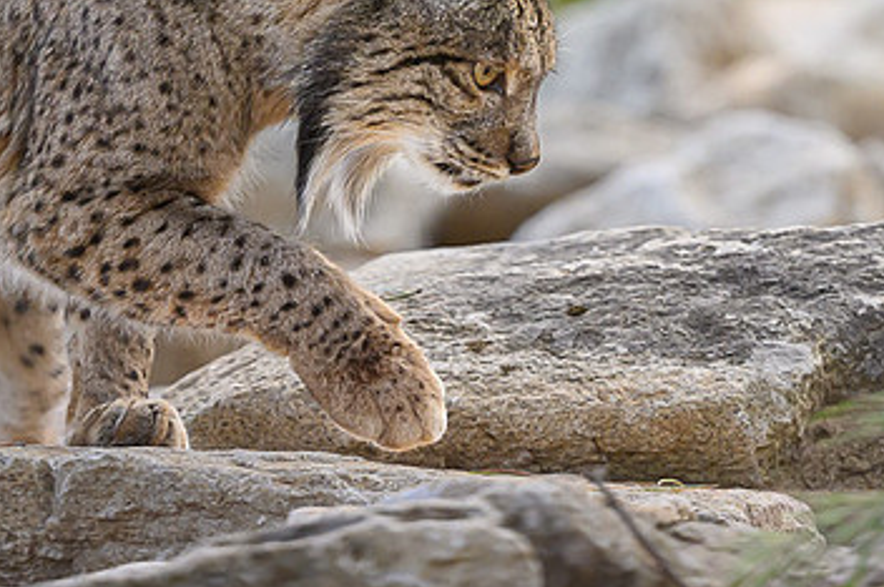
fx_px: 28555
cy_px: 267
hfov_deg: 1.8
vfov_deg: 1.2
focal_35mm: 1164
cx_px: 212
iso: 1100
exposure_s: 1/2000
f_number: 4
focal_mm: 400
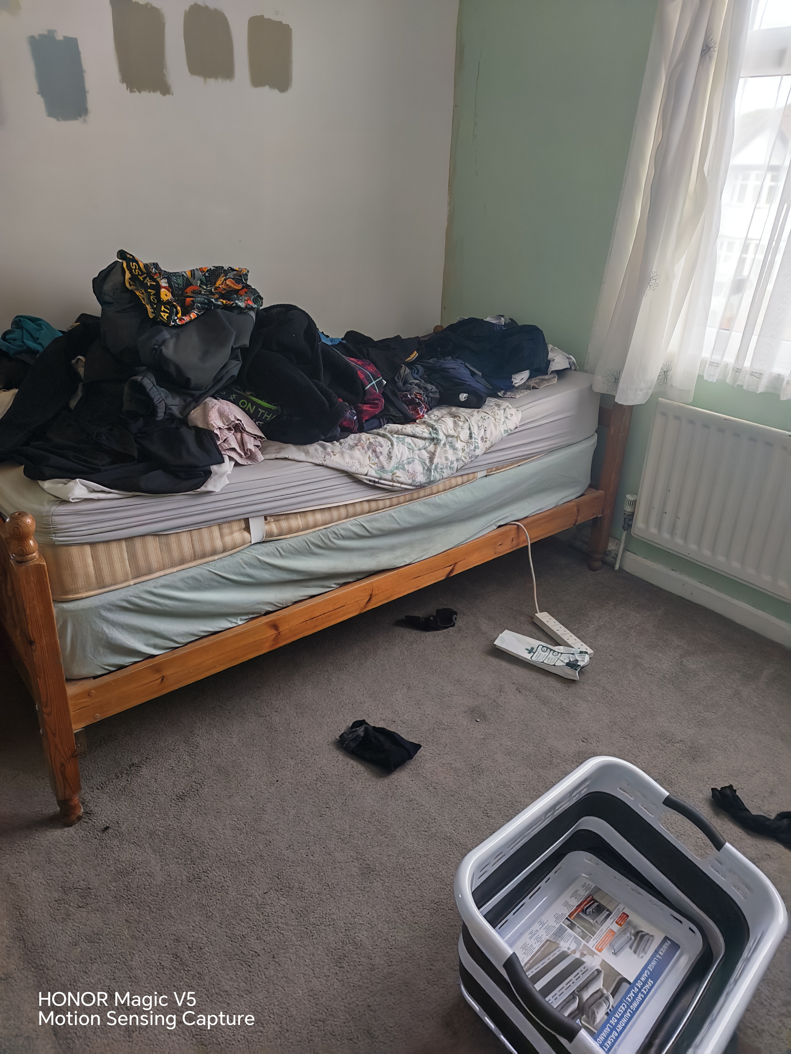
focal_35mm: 23
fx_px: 701
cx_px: 396
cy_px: 527
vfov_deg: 73.9
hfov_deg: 58.9
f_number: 1.6
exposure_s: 1/2400
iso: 2000
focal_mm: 5.4
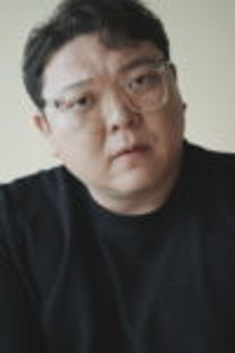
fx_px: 1028
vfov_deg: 19.5
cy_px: 176
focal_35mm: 105
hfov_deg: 13.0
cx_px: 118
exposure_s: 1/125
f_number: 4
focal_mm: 105
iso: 320
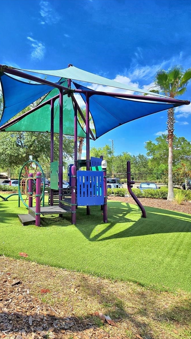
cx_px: 52
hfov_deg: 56.0
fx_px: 171
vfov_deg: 89.6
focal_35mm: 19
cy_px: 170
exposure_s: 1/2088
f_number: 2.2
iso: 50
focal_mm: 2.2
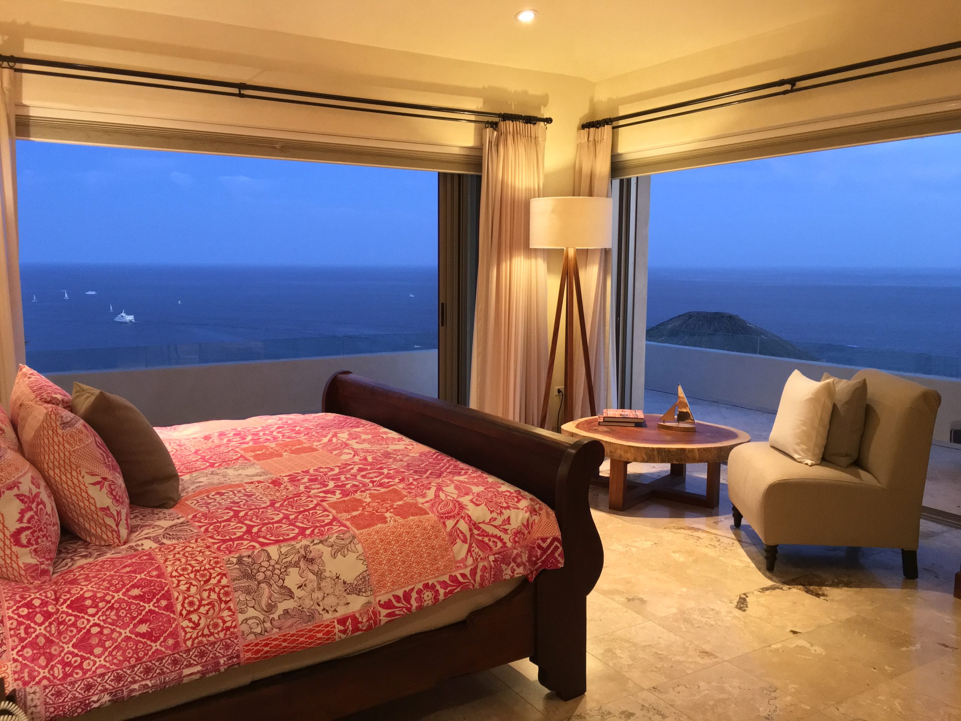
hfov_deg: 61.7
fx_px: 805
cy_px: 360
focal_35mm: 29
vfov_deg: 48.2
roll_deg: +0.0
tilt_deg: -5.4
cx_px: 480
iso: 250
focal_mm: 4.15
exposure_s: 1/30
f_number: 2.2
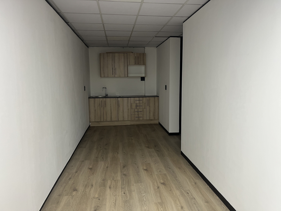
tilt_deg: -7.6
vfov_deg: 53.1
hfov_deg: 67.3
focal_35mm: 26
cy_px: 106
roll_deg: -0.1
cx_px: 140
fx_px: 211
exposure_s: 1/50
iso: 100
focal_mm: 5.1
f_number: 1.6
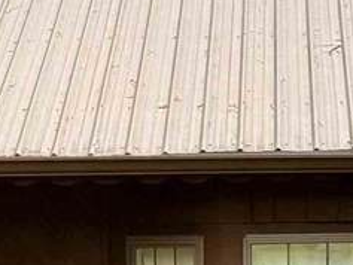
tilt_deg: -1.8
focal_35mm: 259
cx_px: -174
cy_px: 357
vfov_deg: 5.7
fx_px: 2643
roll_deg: +1.1
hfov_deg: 7.5
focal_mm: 6.76
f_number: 1.78
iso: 80
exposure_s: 1/513
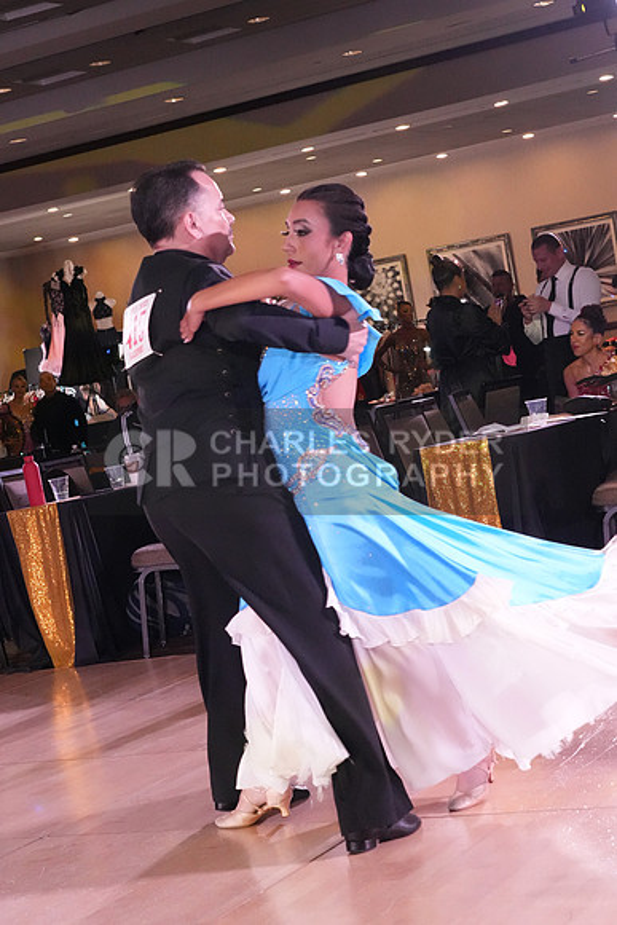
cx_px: 308
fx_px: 1850
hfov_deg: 18.9
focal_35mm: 72
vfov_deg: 28.1
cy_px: 462
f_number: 7.1
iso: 8000
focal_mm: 48
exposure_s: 1/320
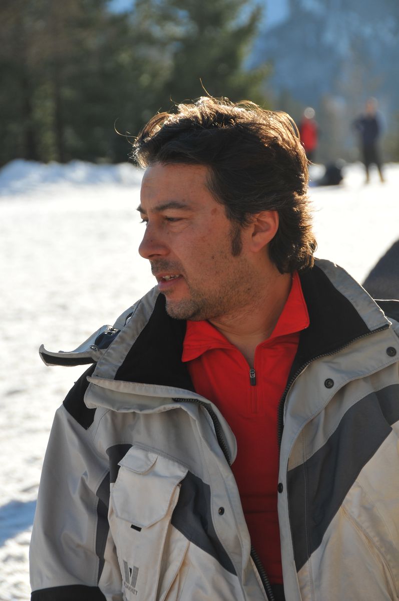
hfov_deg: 7.0
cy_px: 300
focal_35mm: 195
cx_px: 200
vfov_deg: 10.6
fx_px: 3250
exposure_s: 1/320
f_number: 9
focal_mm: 130
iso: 200
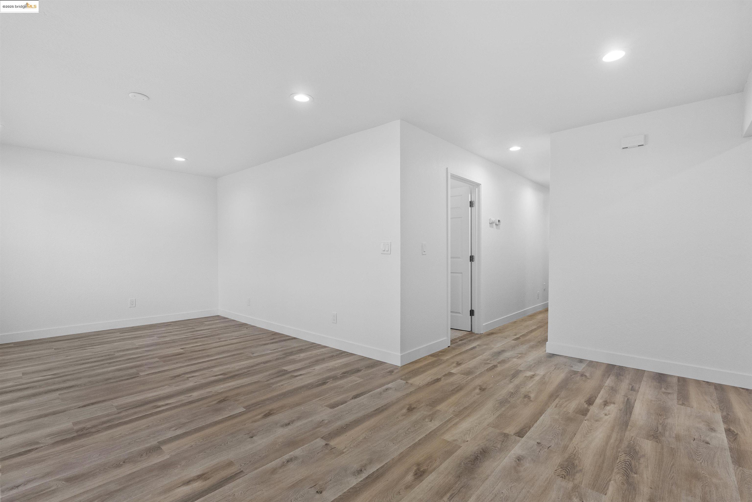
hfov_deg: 96.7
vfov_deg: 73.8
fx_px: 334
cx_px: 376
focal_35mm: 16
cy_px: 251
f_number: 9
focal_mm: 16
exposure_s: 1/13
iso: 800
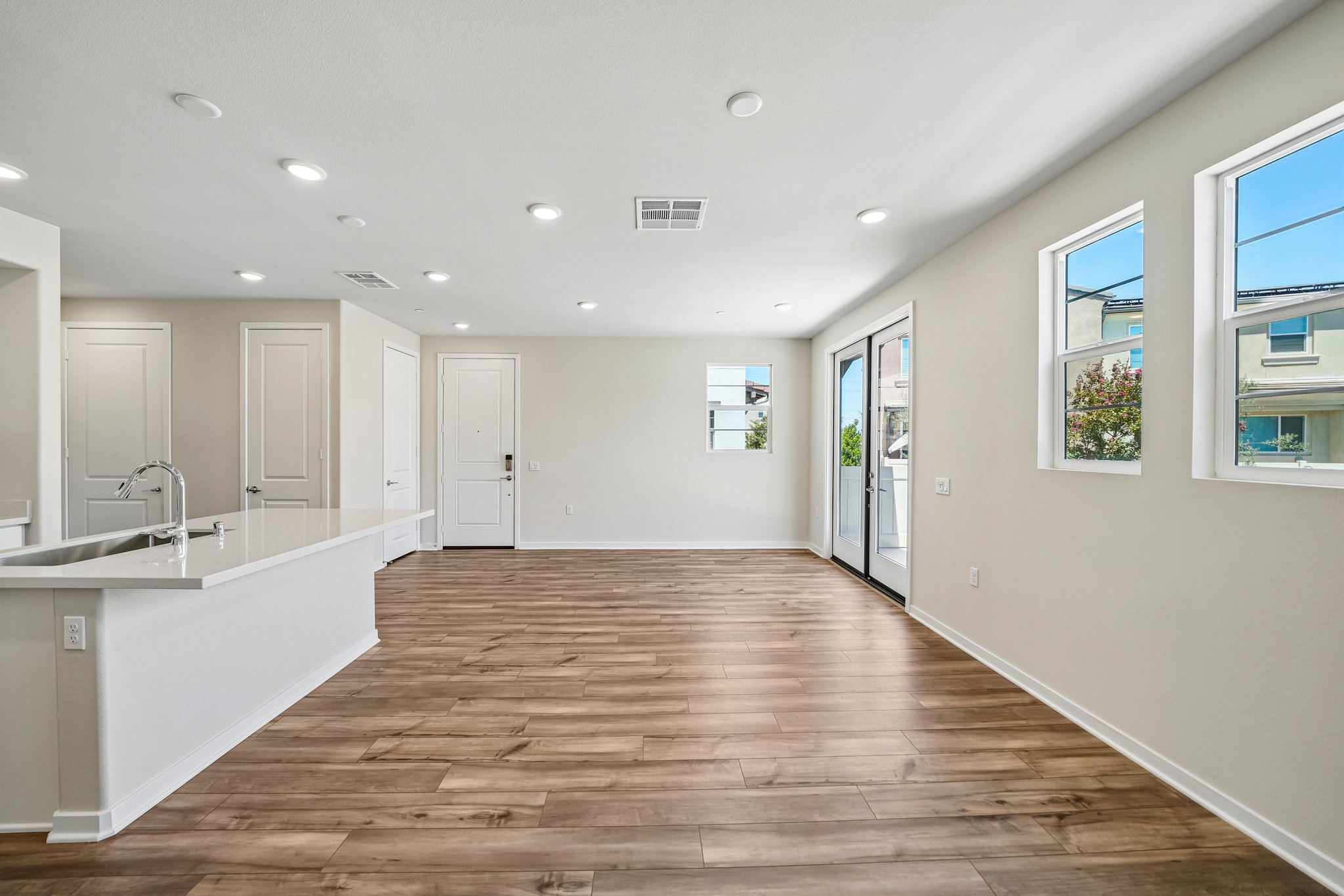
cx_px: 672
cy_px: 448
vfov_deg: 85.4
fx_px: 485
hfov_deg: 108.3
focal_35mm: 13
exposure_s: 1/30
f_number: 7.1
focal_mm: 13
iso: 125
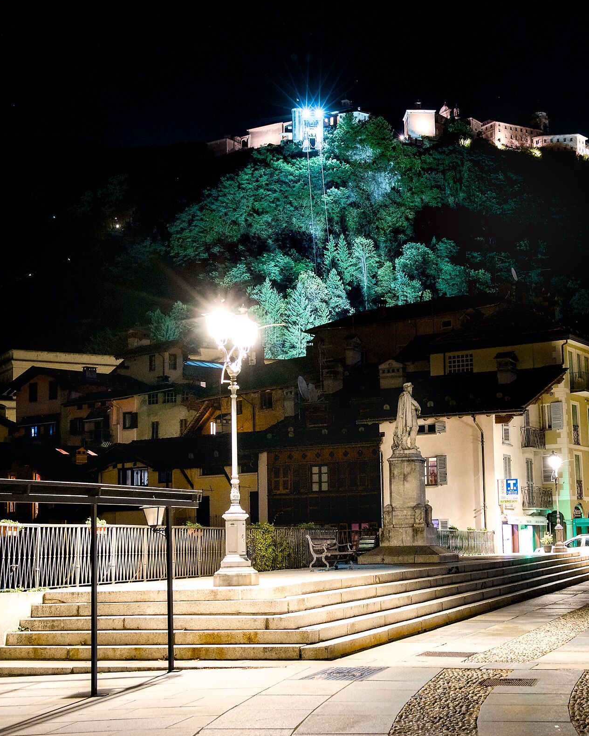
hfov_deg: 26.6
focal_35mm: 57
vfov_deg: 33.0
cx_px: 369
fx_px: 1243
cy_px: 367
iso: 4000
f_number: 5.6
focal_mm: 40
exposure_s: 1/3
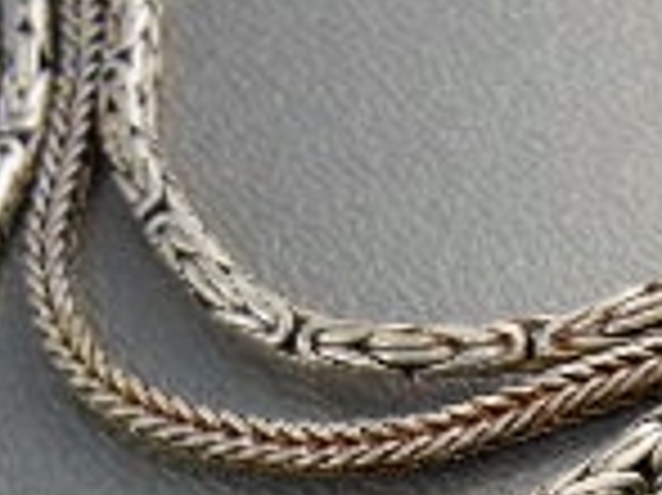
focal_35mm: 148
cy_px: 662
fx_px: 2828
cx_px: 554
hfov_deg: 13.3
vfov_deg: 9.8
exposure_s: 1/30.2
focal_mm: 6.2
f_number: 3.6
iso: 186
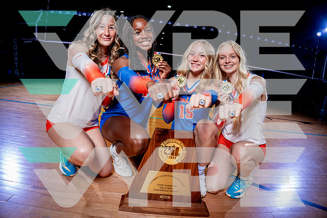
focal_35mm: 21
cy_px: 109
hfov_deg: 81.4
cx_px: 164
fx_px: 190
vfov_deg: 59.7
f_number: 5.6
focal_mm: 20
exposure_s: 1/250
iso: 250
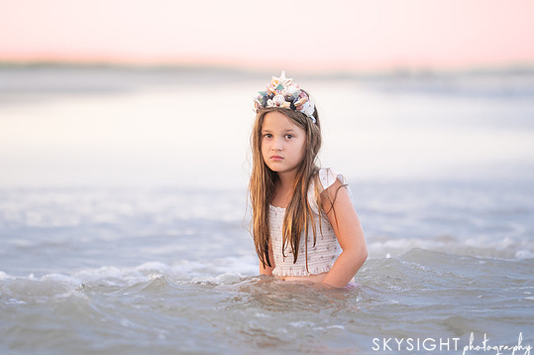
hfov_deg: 9.2
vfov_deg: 6.1
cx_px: 266
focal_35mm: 225
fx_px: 3333
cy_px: 184
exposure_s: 1/200
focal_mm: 200
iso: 640
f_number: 2.8
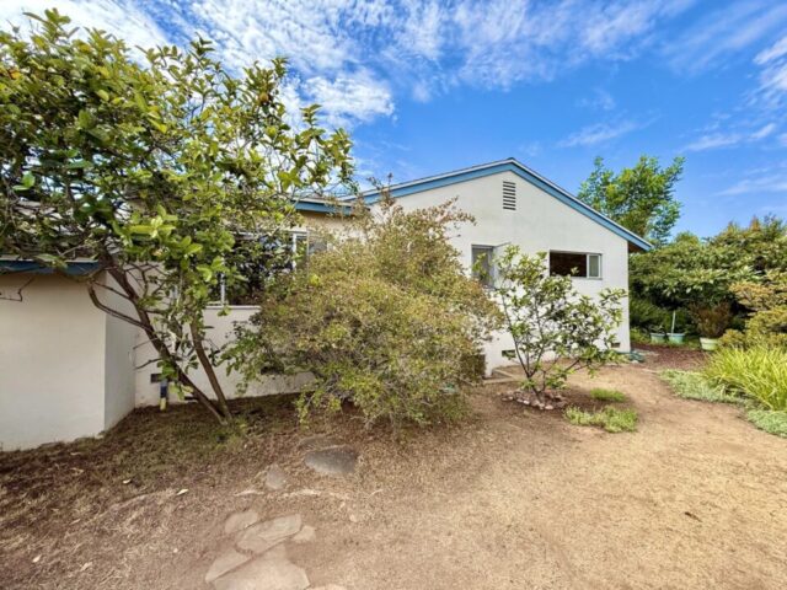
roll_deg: +0.2
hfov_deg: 102.1
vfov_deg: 85.7
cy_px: 295
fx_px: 318
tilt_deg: +2.6
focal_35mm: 14
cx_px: 394
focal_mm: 2.22
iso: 64
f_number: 2.2
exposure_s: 1/779
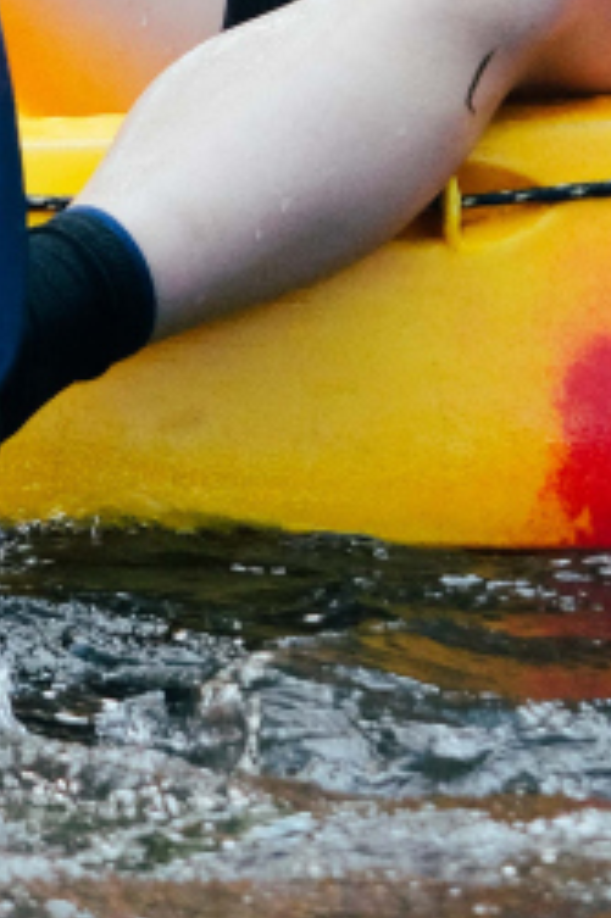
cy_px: -1119
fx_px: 24752
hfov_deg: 1.4
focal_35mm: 971
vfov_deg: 2.1
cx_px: 424
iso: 1250
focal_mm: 135
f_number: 6.3
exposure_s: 1/1000
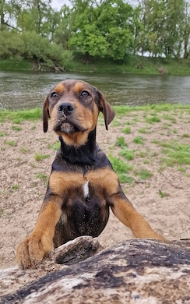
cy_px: 151
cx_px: 90
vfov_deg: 72.5
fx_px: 207
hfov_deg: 49.3
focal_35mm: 25
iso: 50
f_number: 1.8
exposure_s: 1/182
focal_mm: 6.4
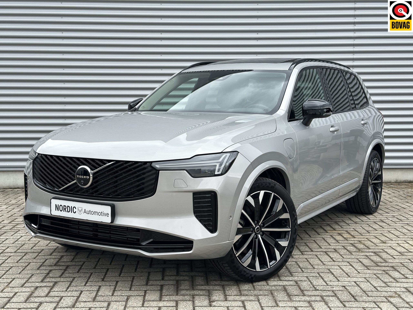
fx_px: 573
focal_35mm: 48
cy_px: 155
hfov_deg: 39.7
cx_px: 206
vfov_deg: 30.3
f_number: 1.78
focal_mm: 6.86
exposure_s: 1/1339
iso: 64
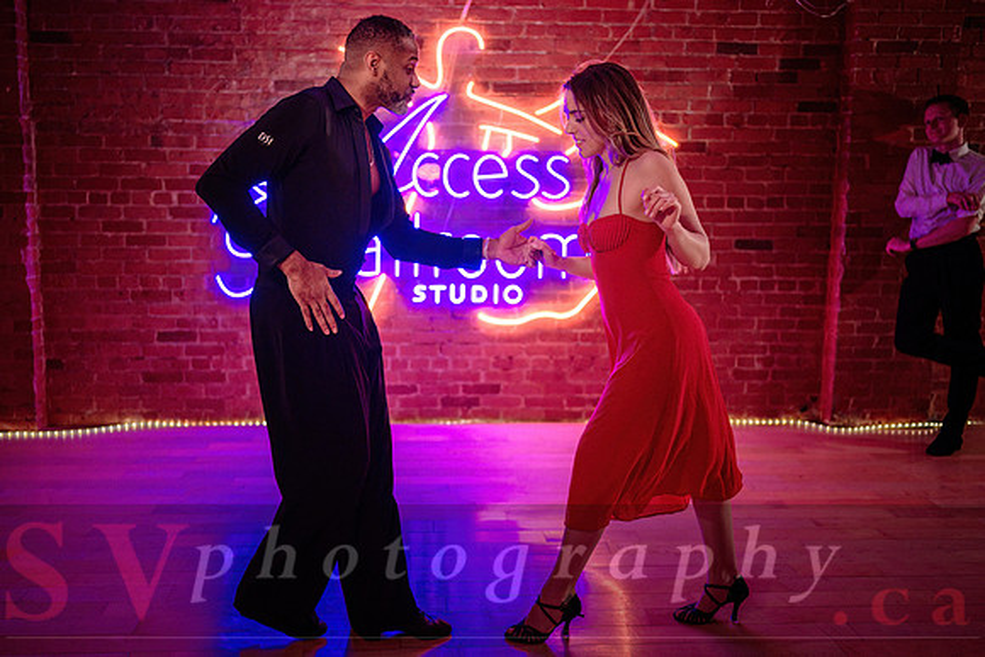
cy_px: 299
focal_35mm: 31
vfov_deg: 41.9
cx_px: 449
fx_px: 858
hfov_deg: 59.6
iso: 2500
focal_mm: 28
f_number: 1.4
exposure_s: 1/320
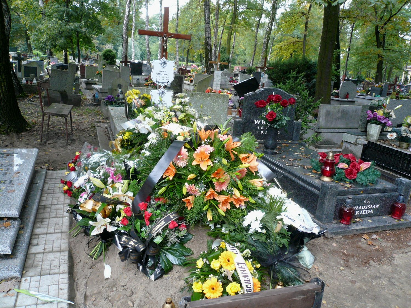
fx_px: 332
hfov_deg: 63.4
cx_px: 206
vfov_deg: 49.7
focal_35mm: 28
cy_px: 154
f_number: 2.8
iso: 100
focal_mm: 4.6
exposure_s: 1/60
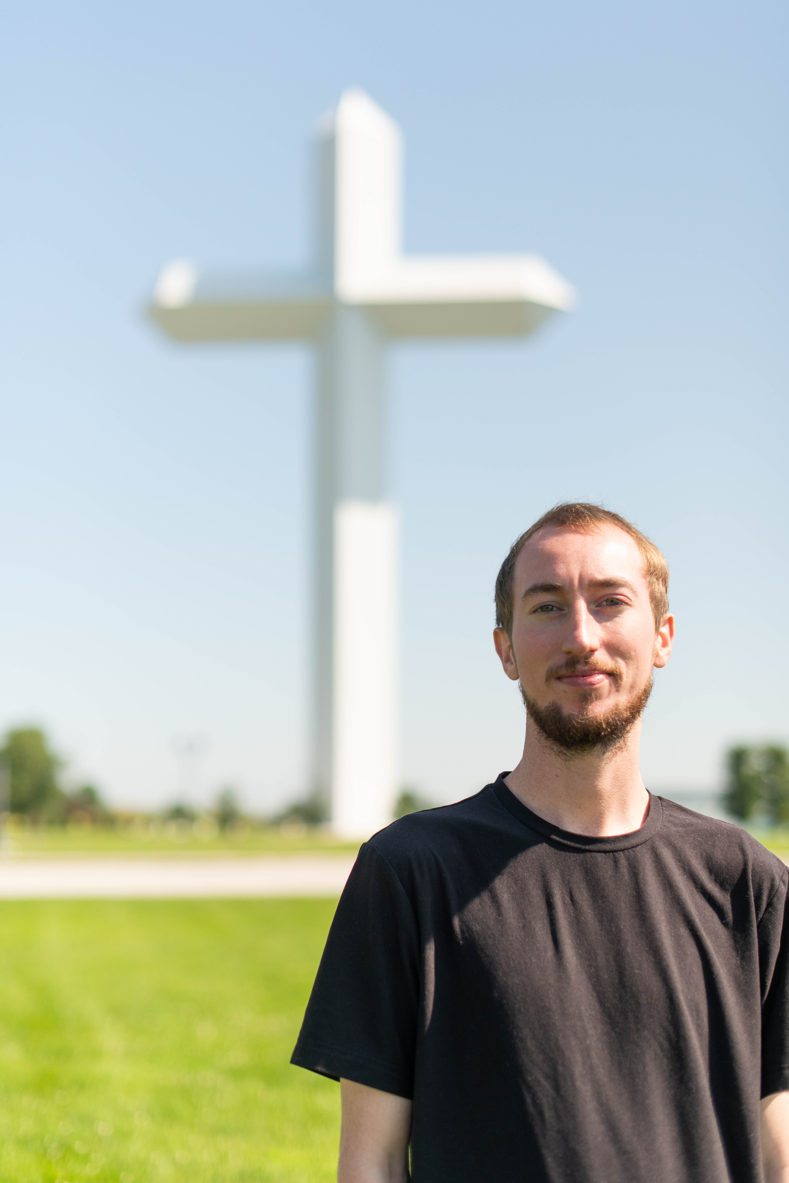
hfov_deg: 27.0
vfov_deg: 39.6
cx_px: 394
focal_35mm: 50
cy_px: 592
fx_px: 1644
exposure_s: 1/8000
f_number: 2.2
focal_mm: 50
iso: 200
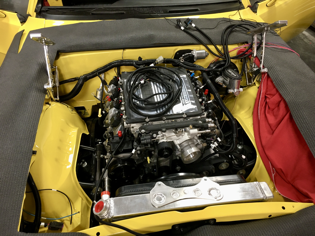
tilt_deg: -43.6
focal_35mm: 29
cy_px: 118
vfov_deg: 48.2
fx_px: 264
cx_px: 158
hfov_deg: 61.7
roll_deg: -0.6
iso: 40
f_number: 2.2
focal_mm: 4.15
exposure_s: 1/15
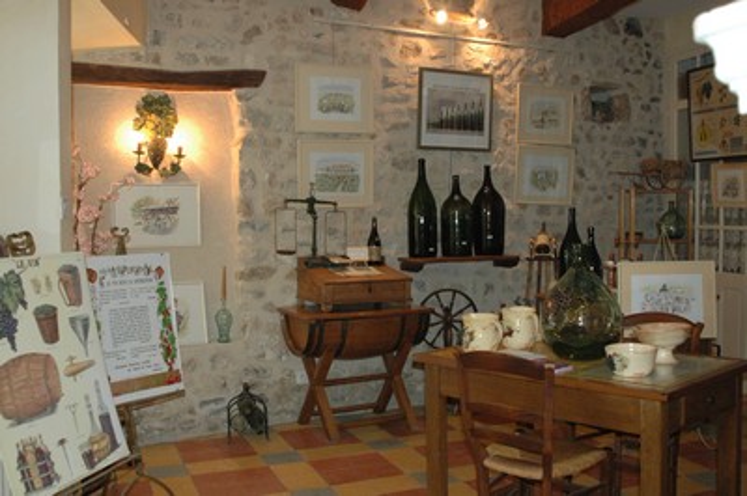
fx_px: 746
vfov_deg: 36.8
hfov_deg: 53.2
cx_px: 374
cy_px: 248
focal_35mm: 36
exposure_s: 1/60
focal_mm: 24
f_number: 4.5
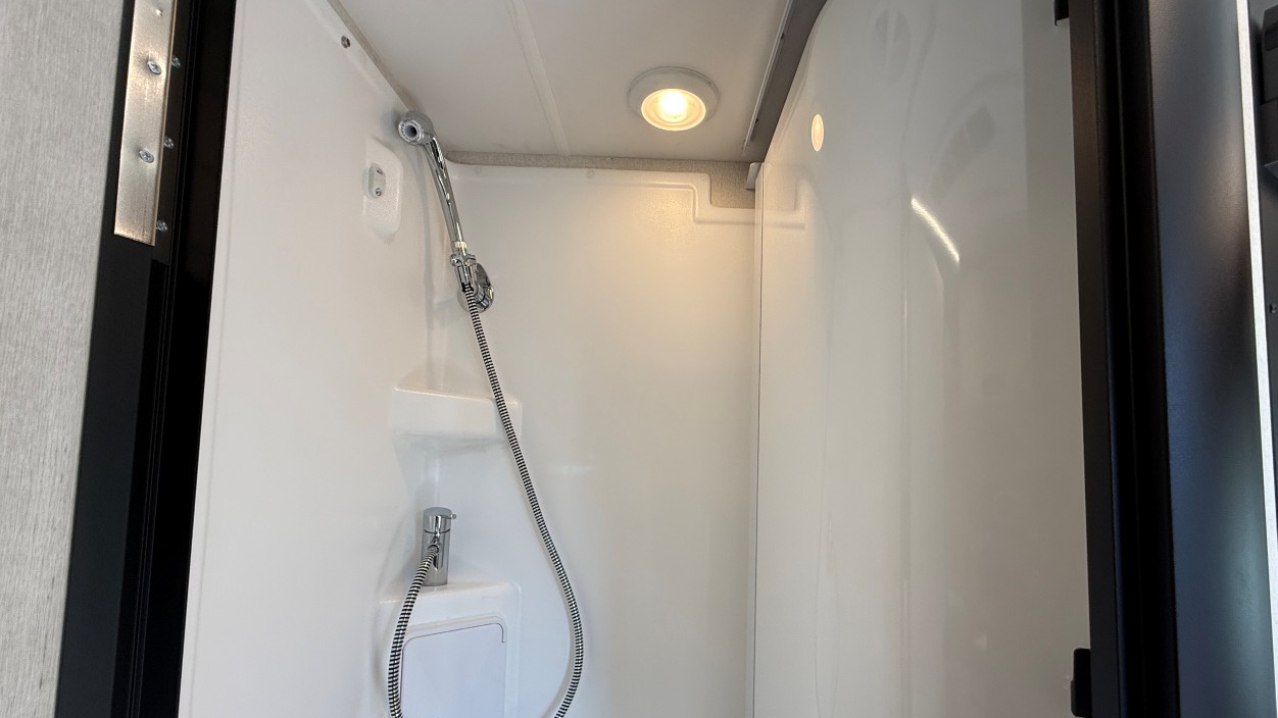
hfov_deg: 95.8
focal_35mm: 17
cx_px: 687
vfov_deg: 63.2
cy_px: 440
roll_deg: -0.6
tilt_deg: +2.9
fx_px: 576
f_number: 2.2
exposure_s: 1/121
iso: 80
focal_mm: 2.22
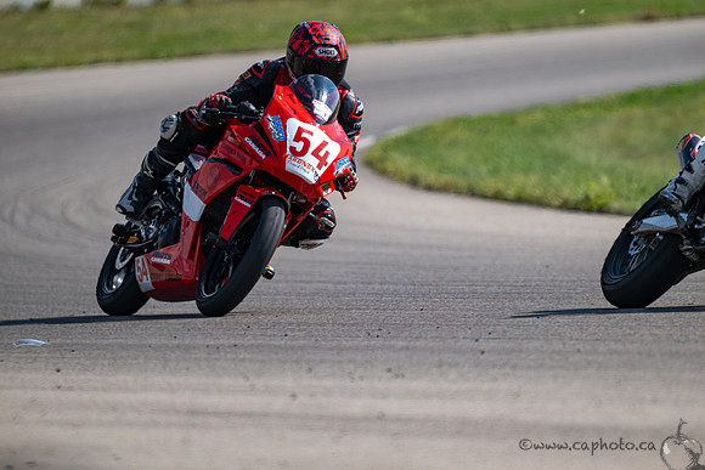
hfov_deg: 3.4
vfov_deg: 2.3
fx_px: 11752
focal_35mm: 600
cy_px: 235
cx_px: 352
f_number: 6.3
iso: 180
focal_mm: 600
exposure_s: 1/1250
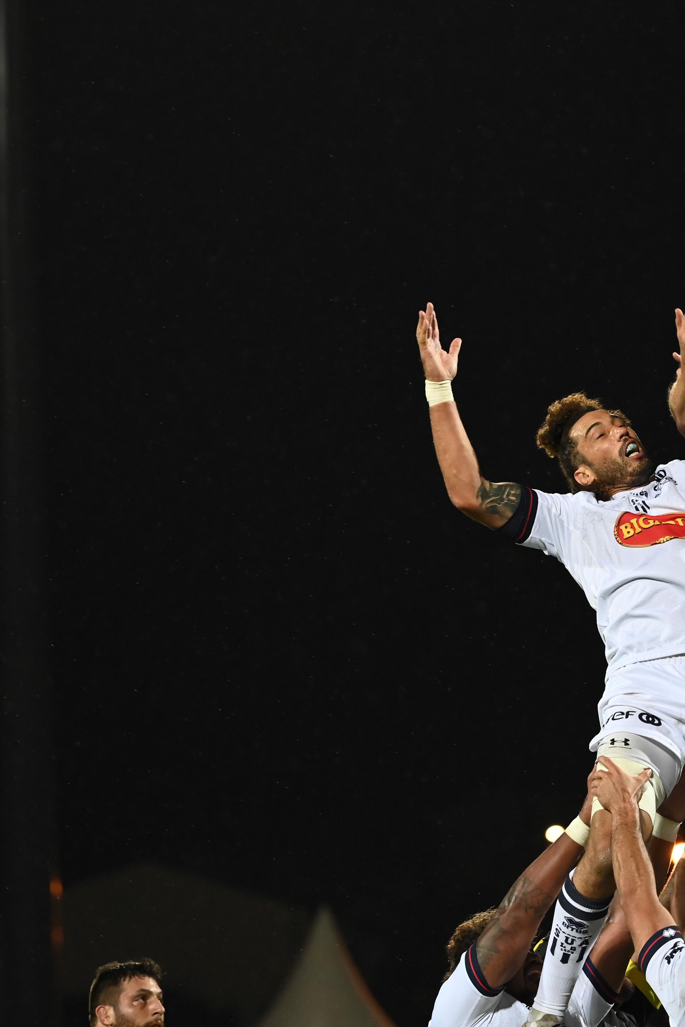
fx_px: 7733
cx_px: 419
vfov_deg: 7.6
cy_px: 512
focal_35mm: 271
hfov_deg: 5.1
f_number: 4
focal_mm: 180
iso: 3200
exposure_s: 1/1250
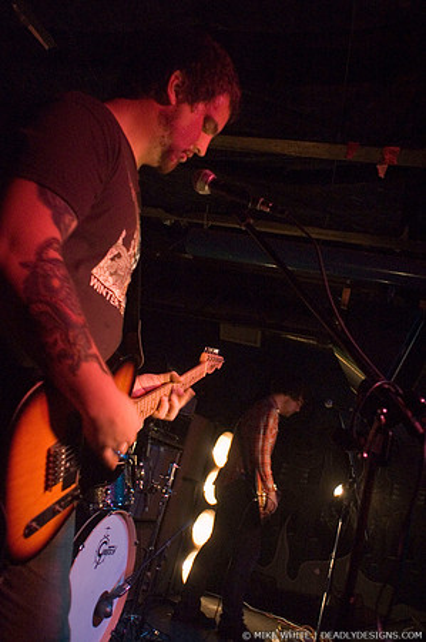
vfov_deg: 62.0
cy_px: 321
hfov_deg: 43.5
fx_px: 534
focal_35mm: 30
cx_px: 213
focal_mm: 20
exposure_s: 1/50
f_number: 2.8
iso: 1600
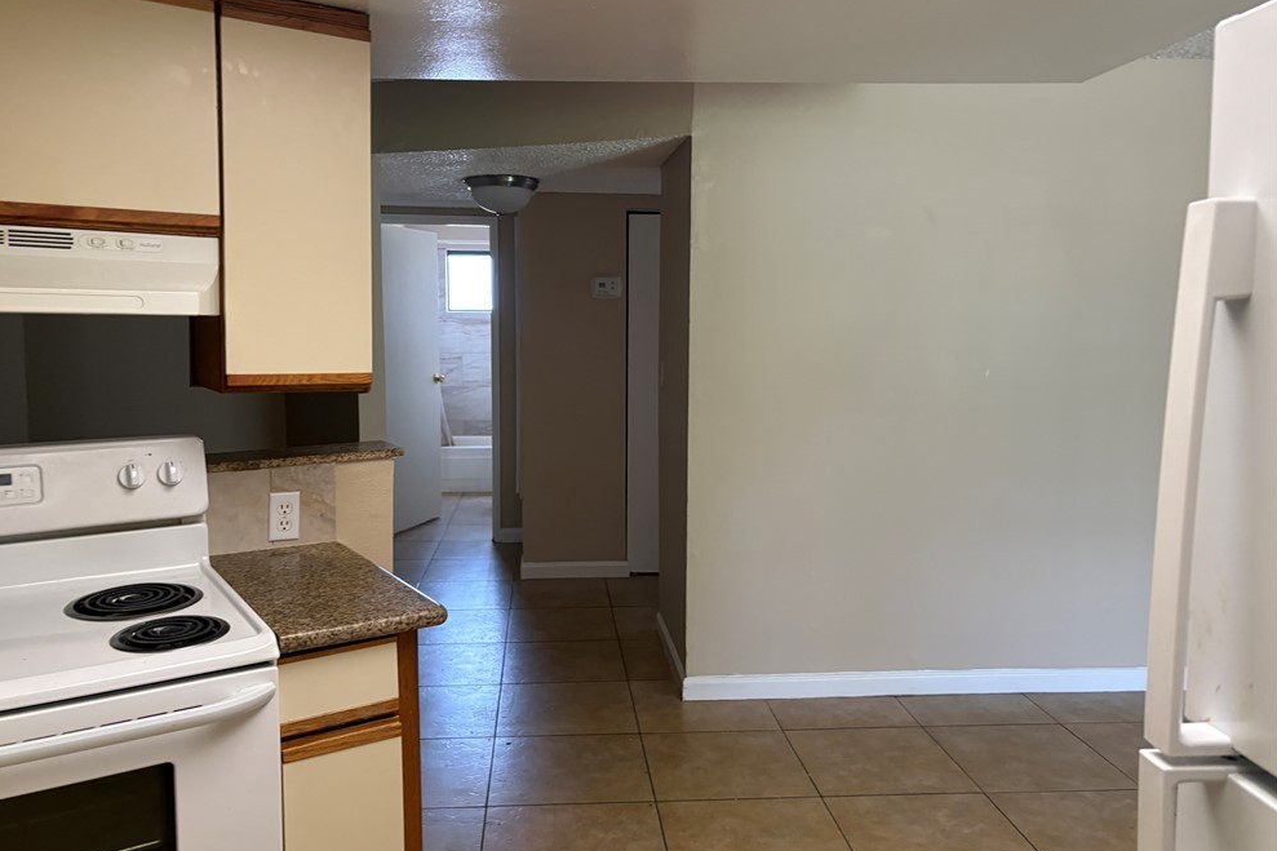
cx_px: 617
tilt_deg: -4.4
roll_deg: +0.2
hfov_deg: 65.5
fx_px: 993
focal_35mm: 28
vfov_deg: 46.4
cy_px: 404
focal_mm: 5.96
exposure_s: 1/60
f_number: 1.6
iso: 250
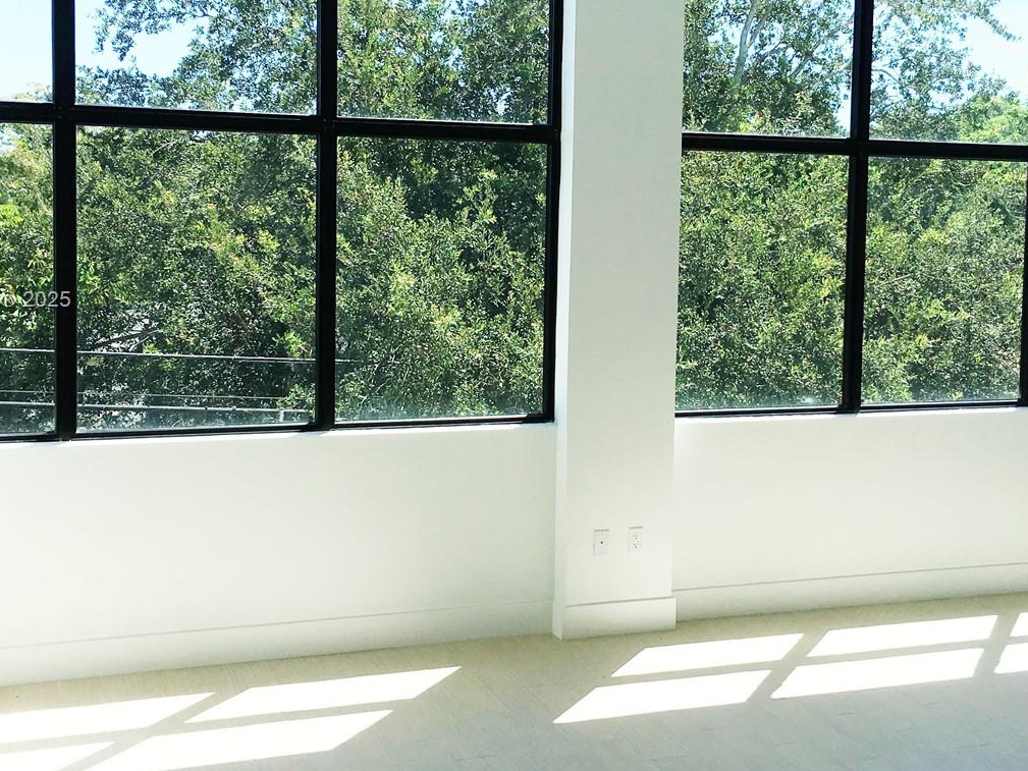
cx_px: 560
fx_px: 1366
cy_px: 301
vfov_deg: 31.4
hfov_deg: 41.2
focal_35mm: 46
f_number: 2.2
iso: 25
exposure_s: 1/1166
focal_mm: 4.15
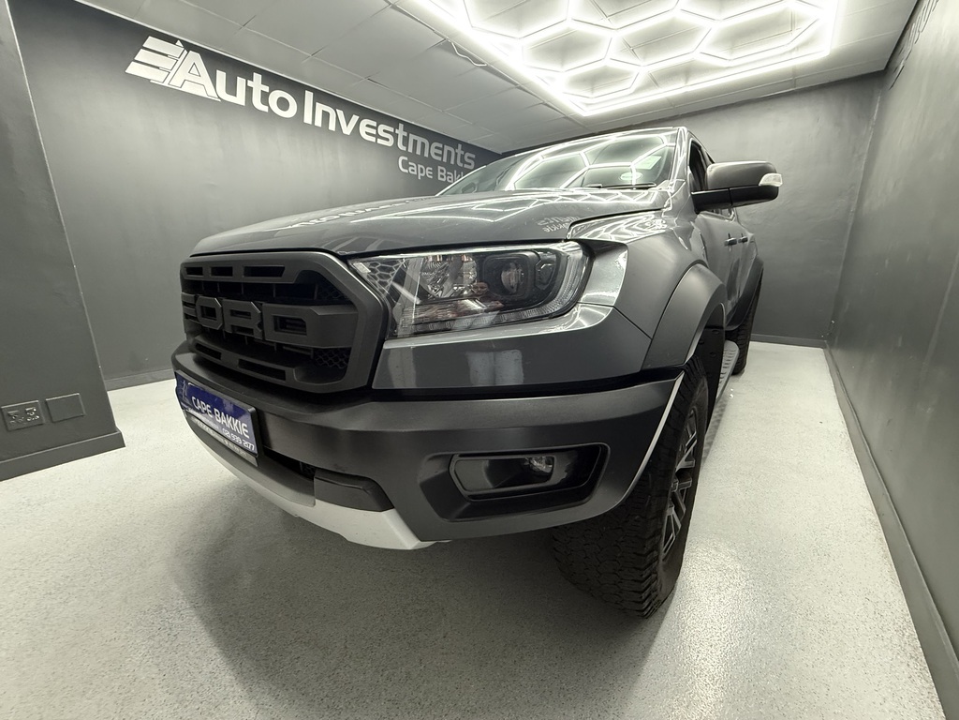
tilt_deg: -13.7
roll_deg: +0.5
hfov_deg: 102.1
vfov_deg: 85.7
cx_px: 480
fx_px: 388
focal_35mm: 14
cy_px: 360
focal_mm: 2.22
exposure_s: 1/50
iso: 500
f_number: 2.2
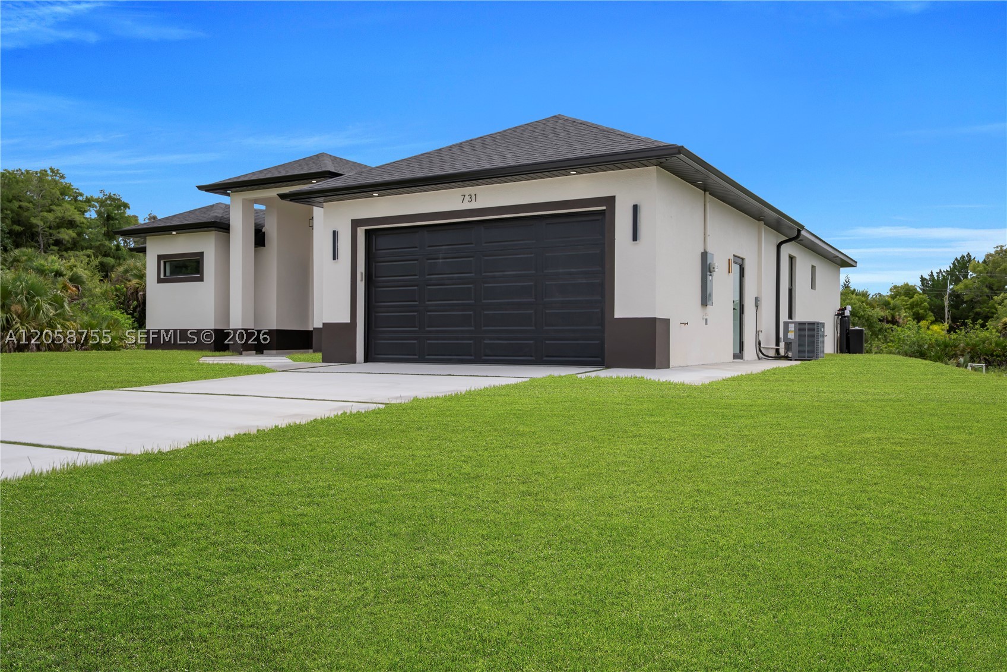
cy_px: 336
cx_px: 504
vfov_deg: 43.6
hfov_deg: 61.9
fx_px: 839
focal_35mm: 30
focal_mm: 20
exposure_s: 1/250
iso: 100
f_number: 8
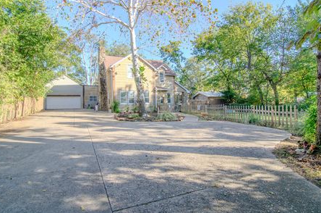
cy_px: 103
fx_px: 165
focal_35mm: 19
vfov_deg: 65.5
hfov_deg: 88.4
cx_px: 158
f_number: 8
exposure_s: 1/200
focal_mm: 11
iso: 100
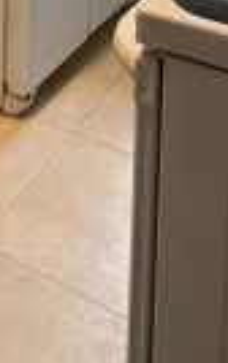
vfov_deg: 21.0
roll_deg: -0.8
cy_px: -255
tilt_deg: -5.1
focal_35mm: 74
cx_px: 12
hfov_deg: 17.3
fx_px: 734
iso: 320
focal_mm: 2.22
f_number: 2.2
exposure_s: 1/120
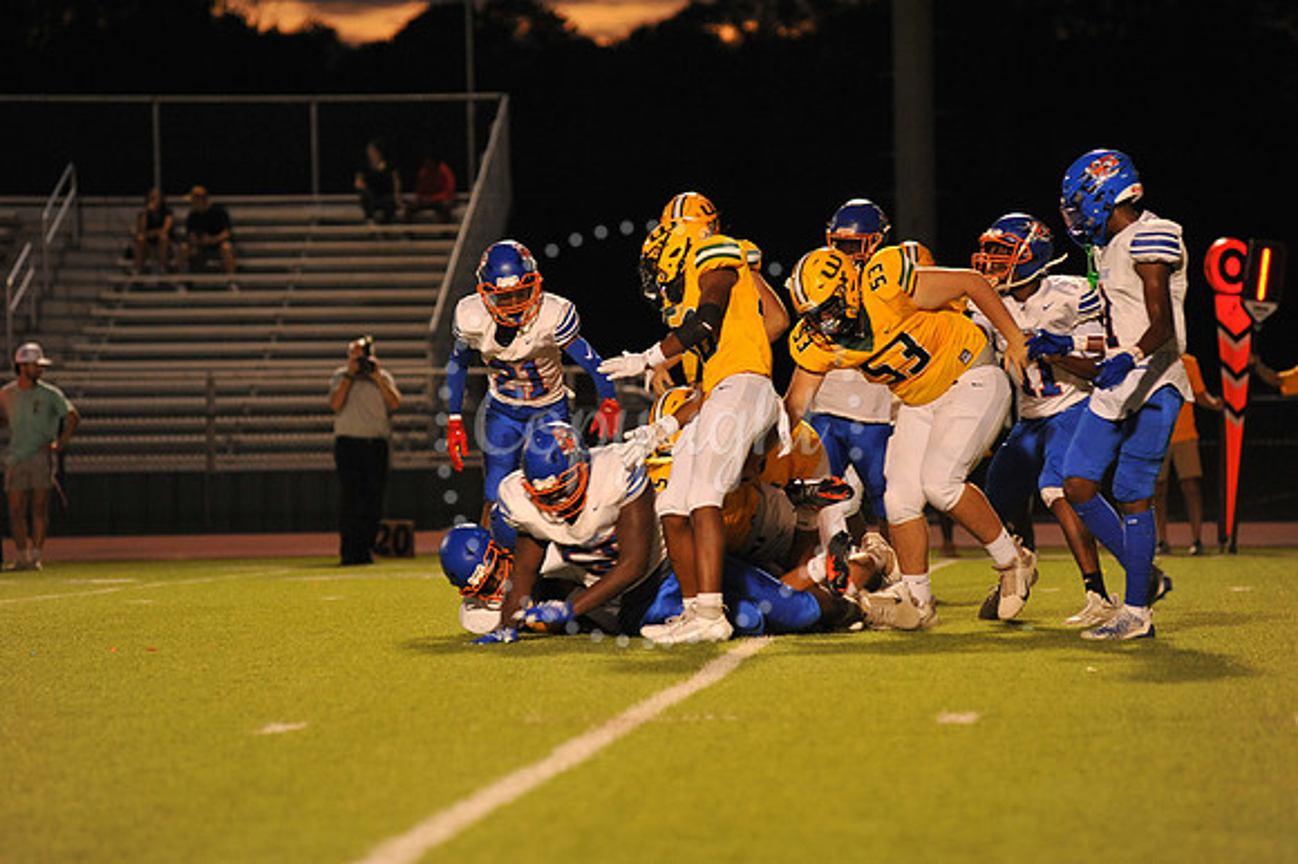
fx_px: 7207
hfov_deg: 10.3
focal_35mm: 200
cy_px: 432
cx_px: 649
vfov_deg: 6.9
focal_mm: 200
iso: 2000
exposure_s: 1/250
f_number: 4
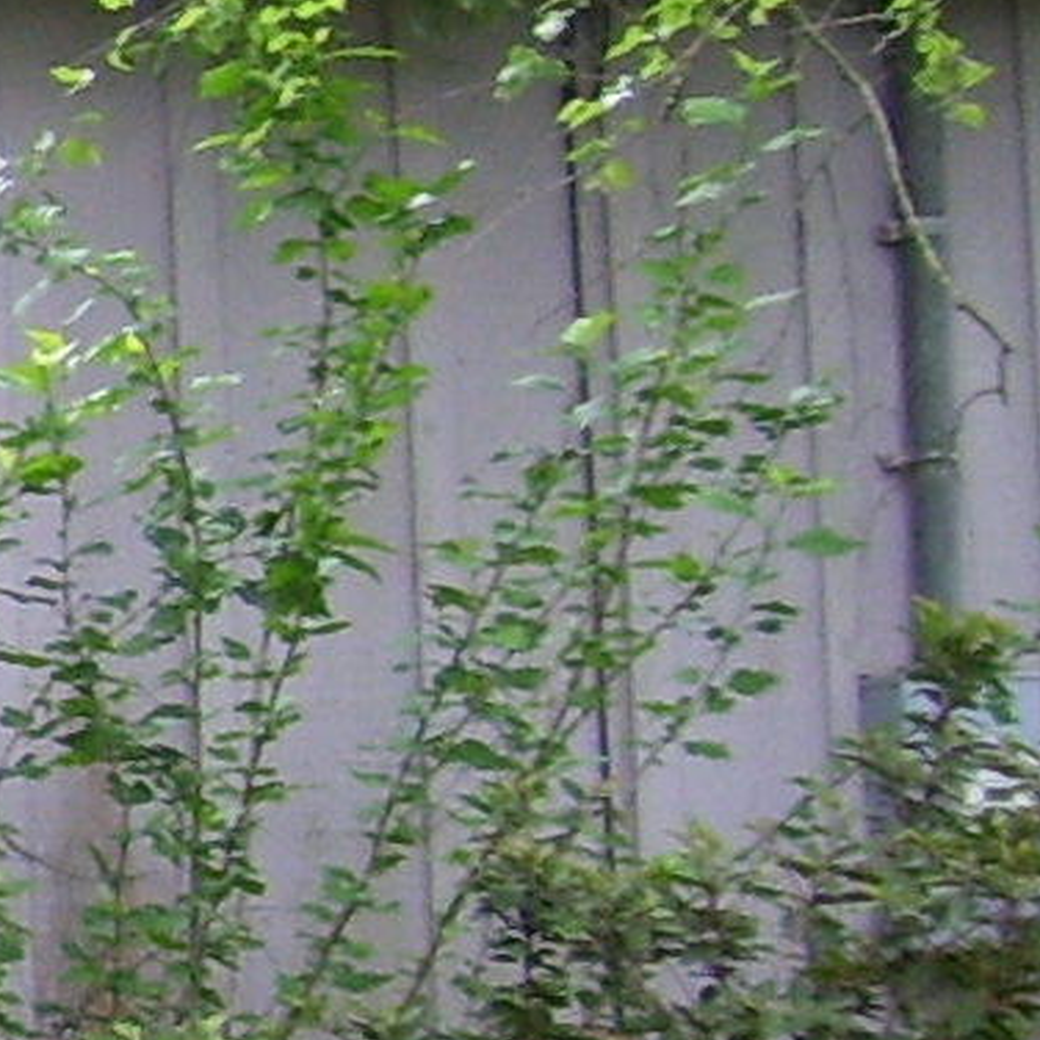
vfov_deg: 7.8
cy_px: 561
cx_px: -2431
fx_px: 7614
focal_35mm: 224
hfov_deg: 6.8
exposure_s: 1/90
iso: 80
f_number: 2.7
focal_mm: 6
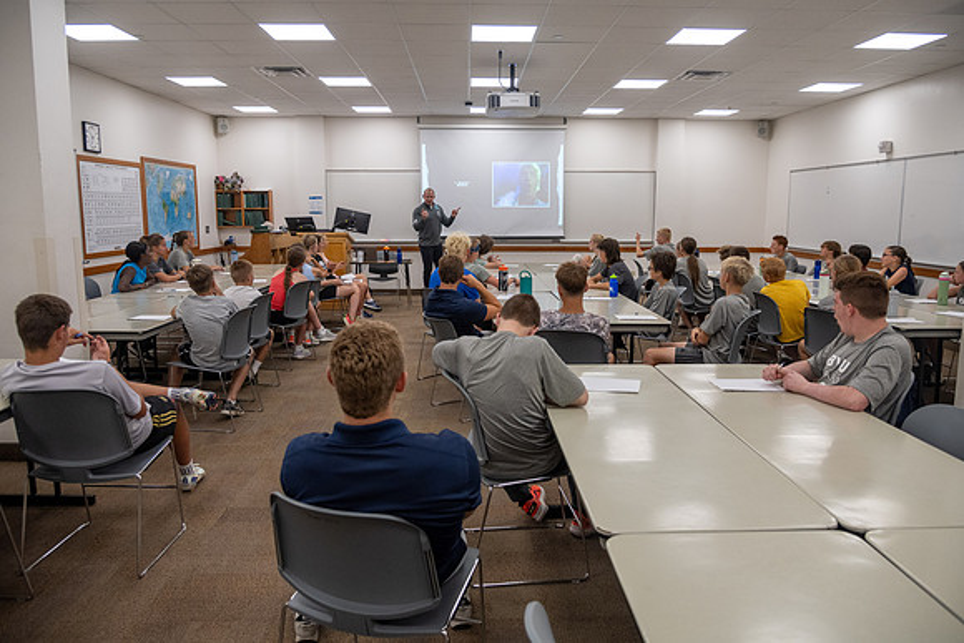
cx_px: 494
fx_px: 693
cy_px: 307
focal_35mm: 26
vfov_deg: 49.8
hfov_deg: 69.7
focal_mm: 24
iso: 1000
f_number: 4
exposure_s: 1/320
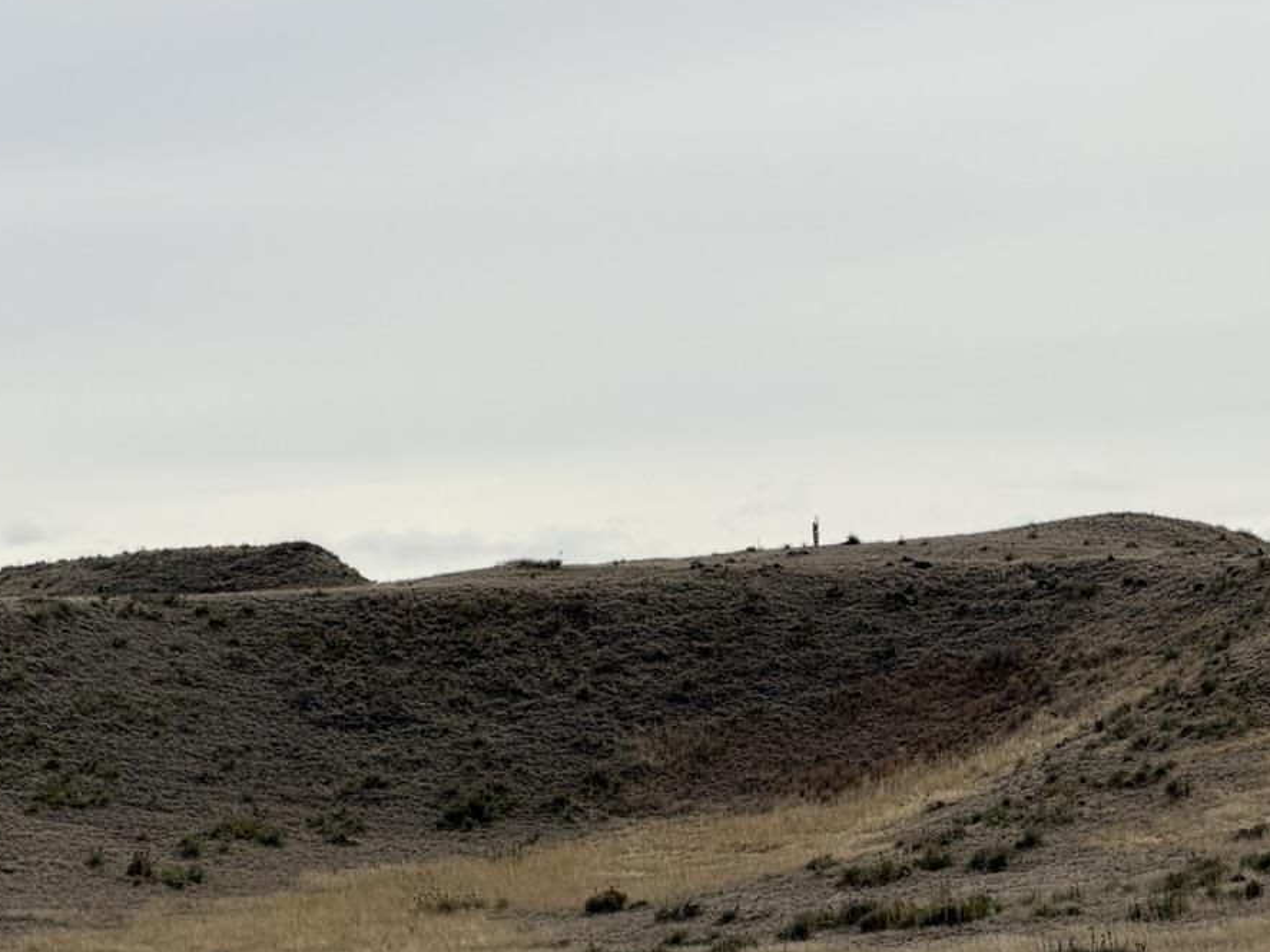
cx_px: 964
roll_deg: +1.6
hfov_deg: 8.6
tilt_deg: +2.0
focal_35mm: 231
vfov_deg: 6.4
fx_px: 8474
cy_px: 760
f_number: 2.8
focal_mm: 16.89
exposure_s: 1/1189
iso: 20
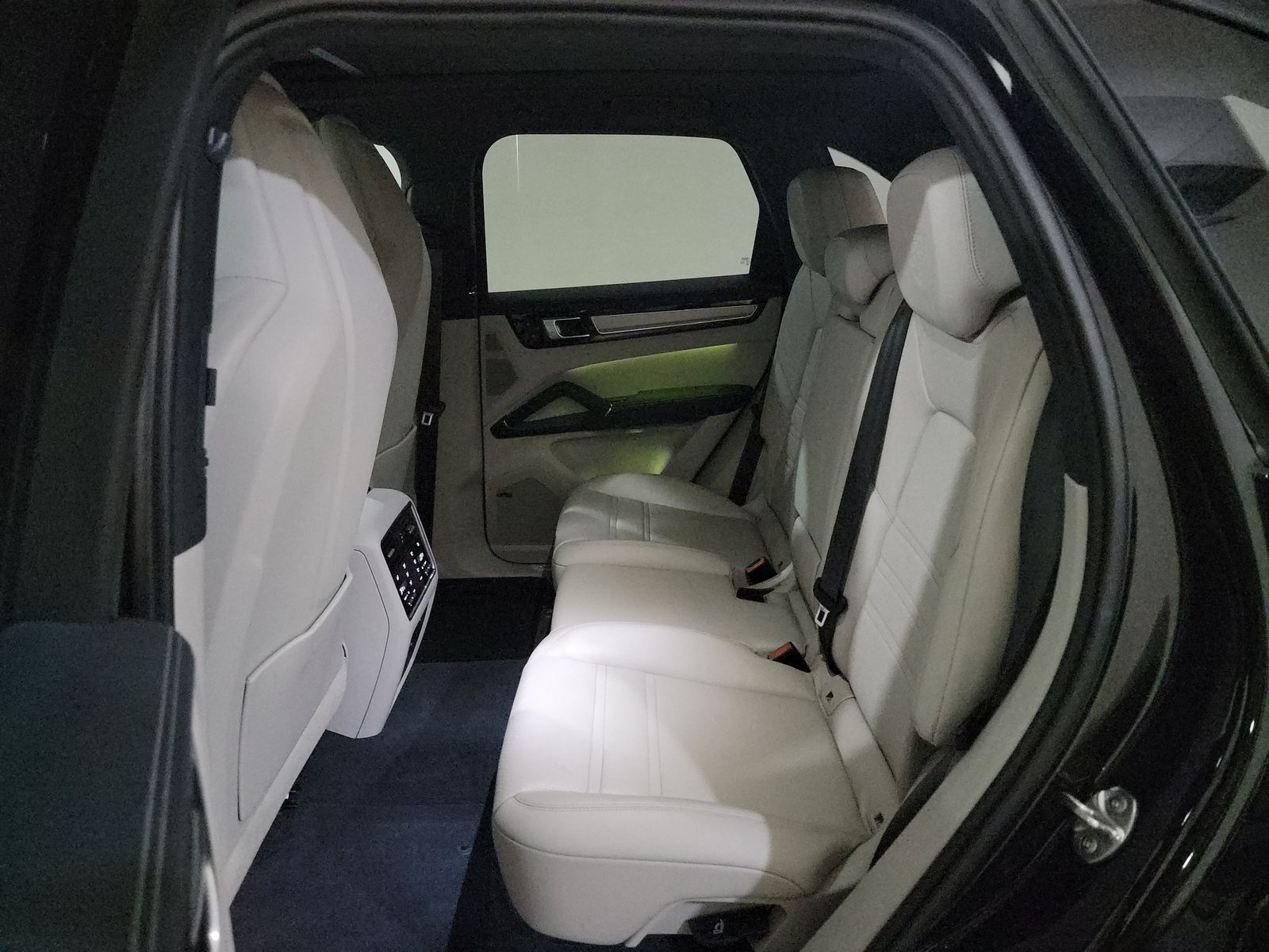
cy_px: 476
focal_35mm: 24
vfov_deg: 56.8
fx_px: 880
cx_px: 634
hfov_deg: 71.6
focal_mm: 6.7
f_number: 1.8
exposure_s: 1/39
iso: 5362
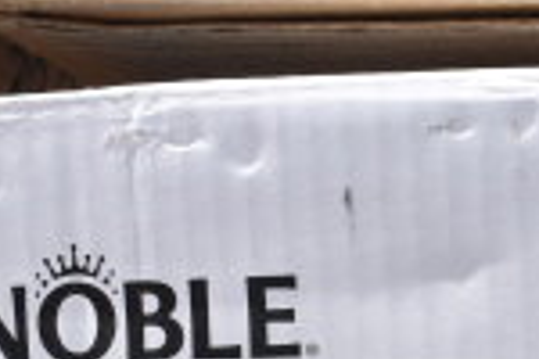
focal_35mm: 146
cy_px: 644
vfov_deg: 9.0
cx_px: 683
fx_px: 2186
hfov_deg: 13.6
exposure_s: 1/320
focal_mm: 24
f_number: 9
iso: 200
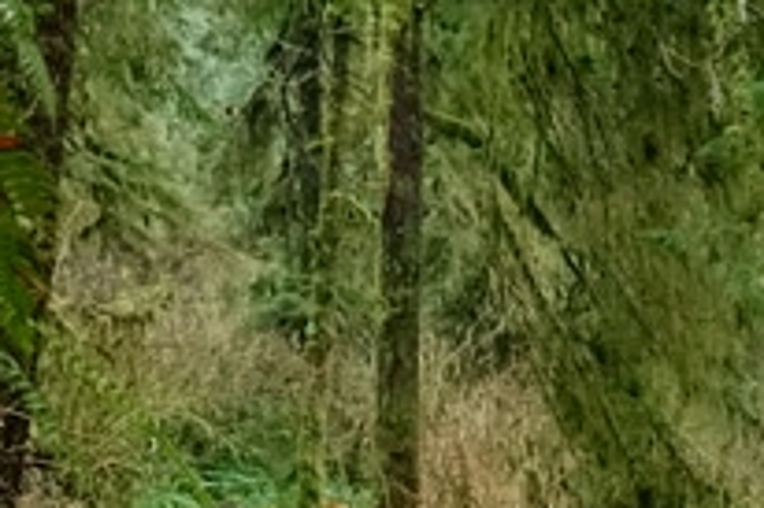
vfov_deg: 9.7
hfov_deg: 14.6
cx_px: 912
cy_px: 851
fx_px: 2884
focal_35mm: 136
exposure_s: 1/60
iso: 1600
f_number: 2.8
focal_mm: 10.18
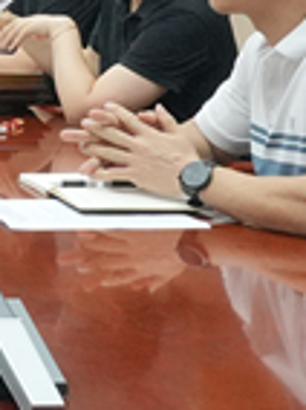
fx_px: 1537
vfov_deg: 15.0
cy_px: 27
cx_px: -548
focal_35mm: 130
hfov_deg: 9.4
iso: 3200
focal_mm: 16
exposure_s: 1/125
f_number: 8
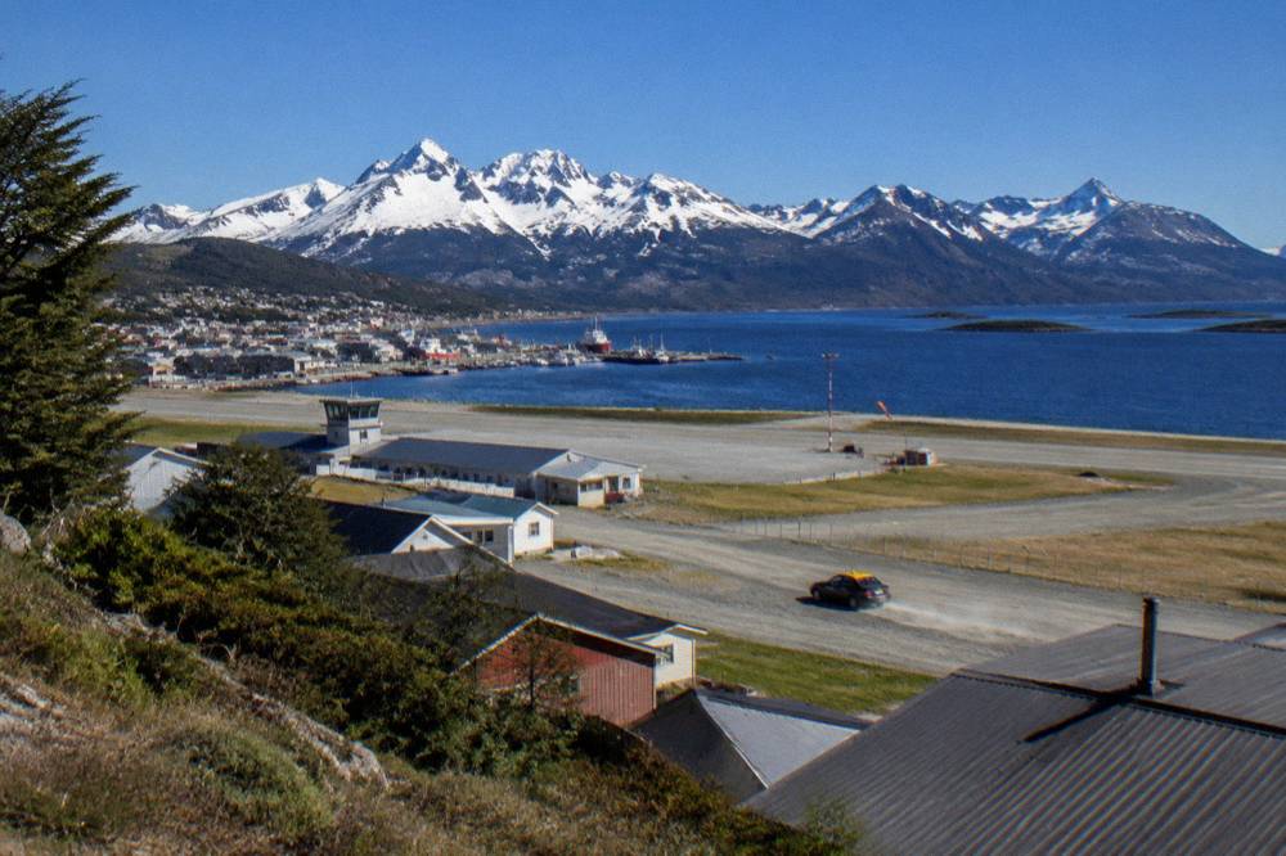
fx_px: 1250
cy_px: 428
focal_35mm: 35
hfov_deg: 54.5
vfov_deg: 37.8
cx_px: 643
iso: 320
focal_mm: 35
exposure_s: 1/200
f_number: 9
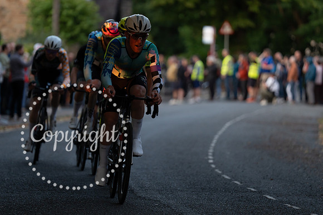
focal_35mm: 221
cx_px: 142
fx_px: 1982
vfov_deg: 6.2
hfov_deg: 9.3
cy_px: 87
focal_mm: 176
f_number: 2.8
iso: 1250
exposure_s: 1/1000
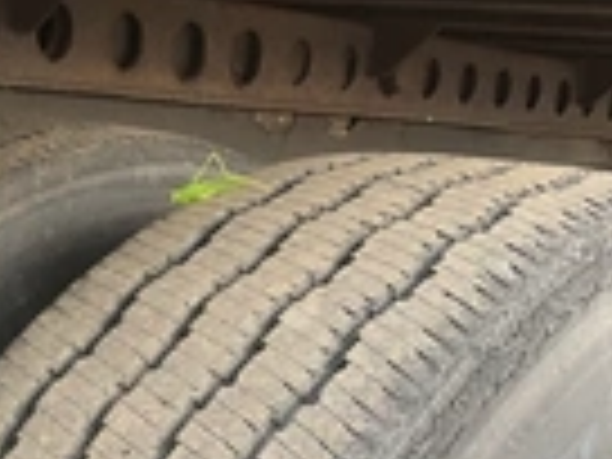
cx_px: 4
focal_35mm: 85
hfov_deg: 22.2
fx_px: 1503
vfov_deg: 16.5
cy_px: 590
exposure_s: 1/122
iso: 40
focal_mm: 3
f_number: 1.8
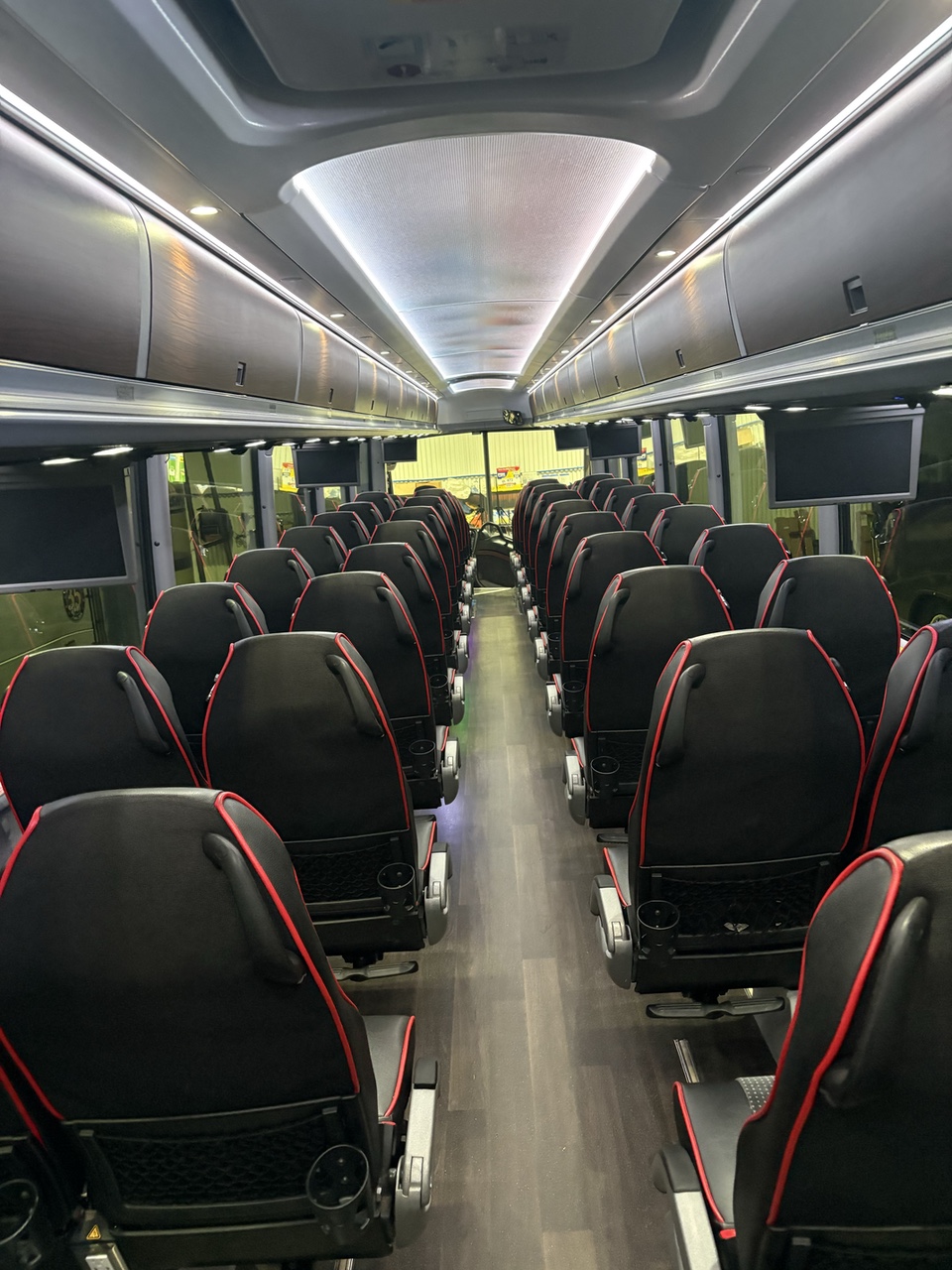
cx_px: 476
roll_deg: +3.2
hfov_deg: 53.1
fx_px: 953
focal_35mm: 26
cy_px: 635
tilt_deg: -9.3
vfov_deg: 67.3
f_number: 1.6
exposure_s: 1/50
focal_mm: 5.96
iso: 500
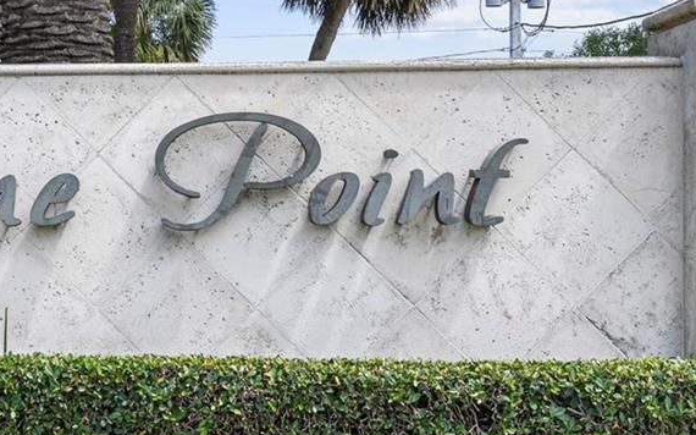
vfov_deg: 15.6
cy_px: 101
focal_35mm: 83
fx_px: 1574
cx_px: 34
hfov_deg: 24.0
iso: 400
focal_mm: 29
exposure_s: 1/320
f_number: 9
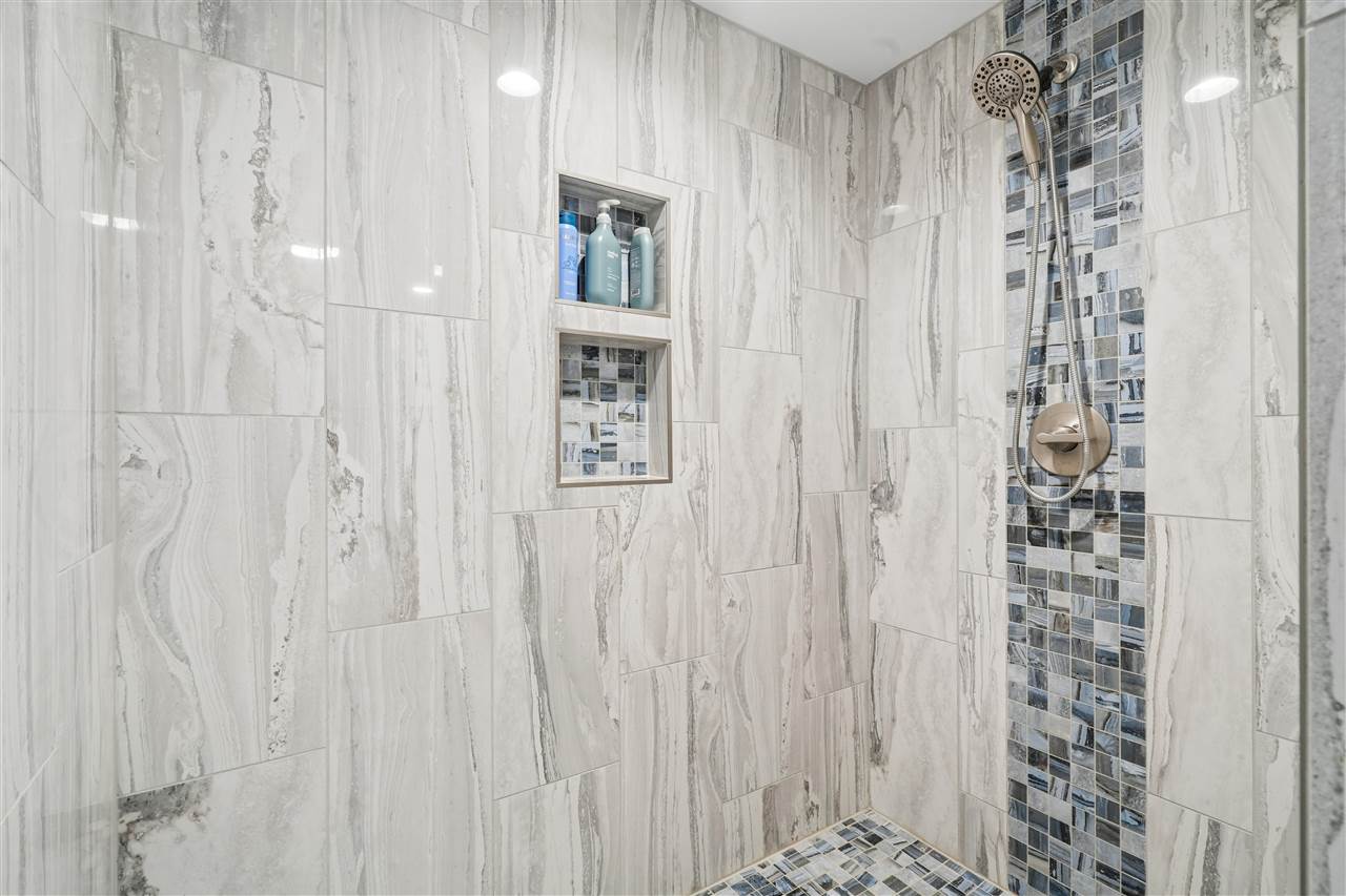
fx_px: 598
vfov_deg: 73.7
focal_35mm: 16
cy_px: 448
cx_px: 673
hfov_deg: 96.7
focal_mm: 16
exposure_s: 1/10
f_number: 10
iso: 640
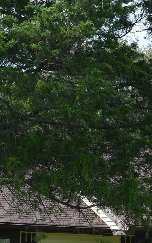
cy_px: 301
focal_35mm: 177
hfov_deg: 7.3
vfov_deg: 11.6
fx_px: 1174
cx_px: 205
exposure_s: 1/320
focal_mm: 30
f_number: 9
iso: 200
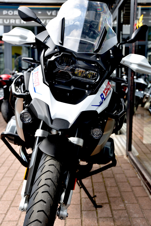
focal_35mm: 48
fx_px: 302
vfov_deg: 41.1
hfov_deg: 28.1
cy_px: 113
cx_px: 76
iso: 100
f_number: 5
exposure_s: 1/100
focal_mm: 48
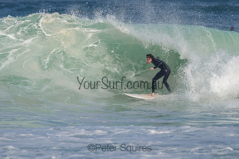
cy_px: 76
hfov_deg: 3.4
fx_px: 4068
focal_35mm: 613
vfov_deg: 2.2
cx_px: 146
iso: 180
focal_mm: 500
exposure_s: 1/2000
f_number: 5.6
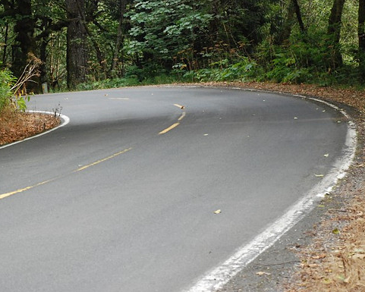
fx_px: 1286
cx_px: 155
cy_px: 145
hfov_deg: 16.1
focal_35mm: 119
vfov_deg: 13.0
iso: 1600
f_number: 5.6
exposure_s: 1/160
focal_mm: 70
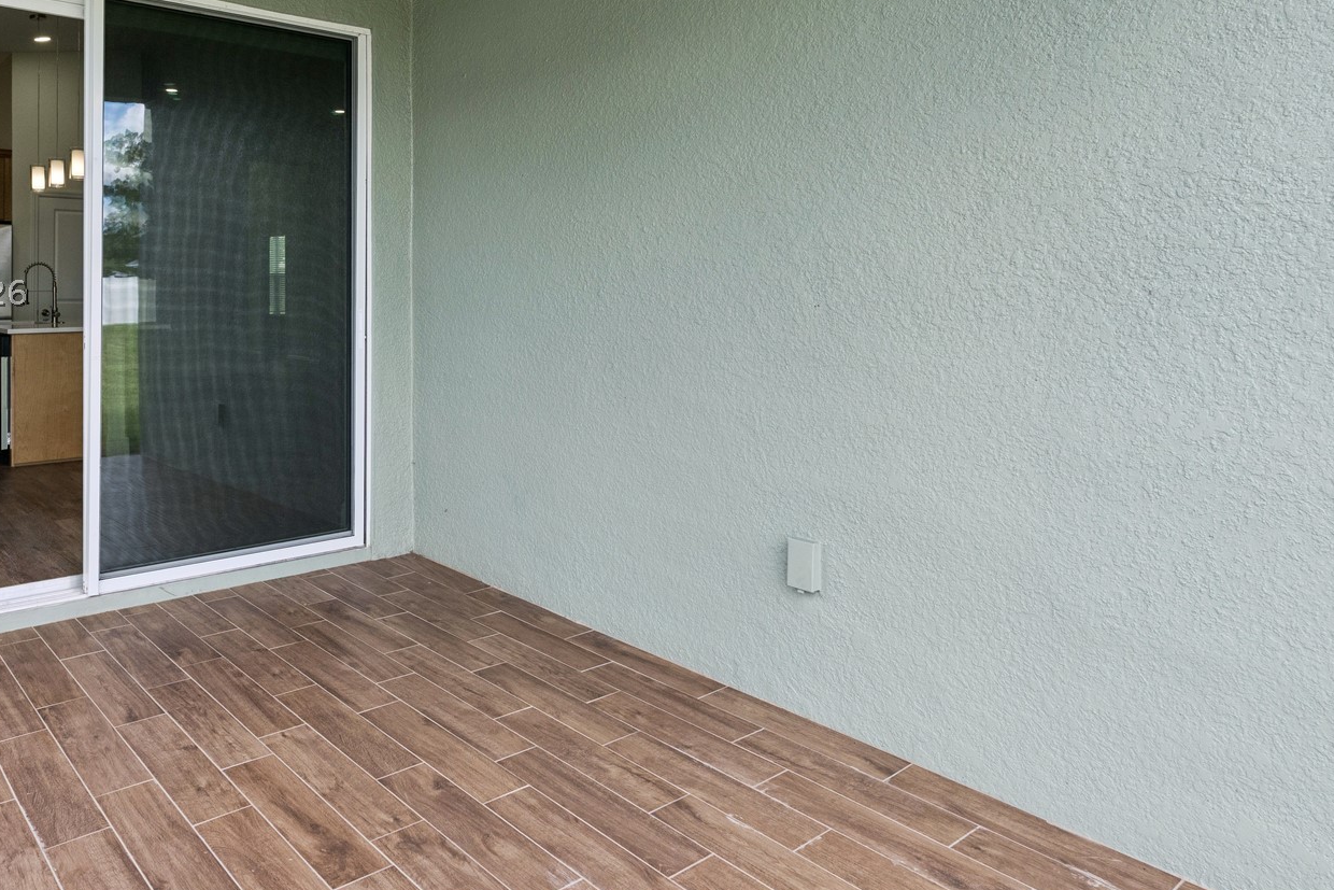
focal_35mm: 26
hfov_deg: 67.6
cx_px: 450
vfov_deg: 48.7
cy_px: 291
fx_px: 963
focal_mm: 19
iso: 800
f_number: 10
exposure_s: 1/160
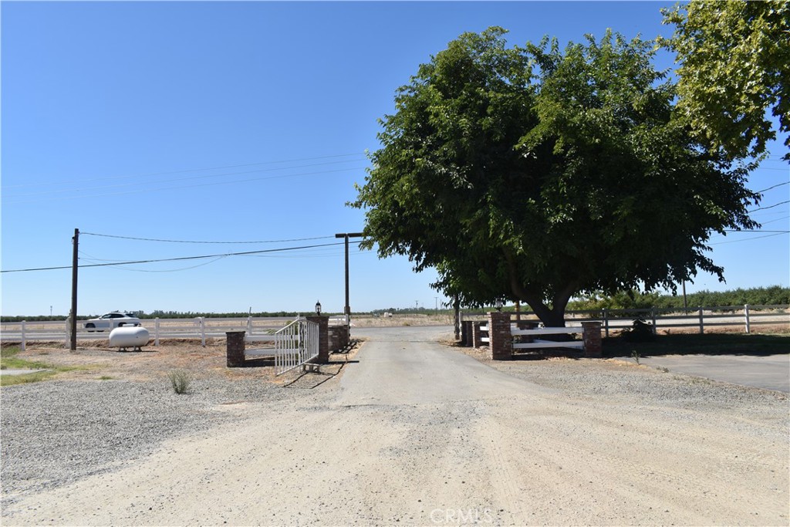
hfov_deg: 67.4
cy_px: 264
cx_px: 395
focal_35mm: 27
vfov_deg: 47.9
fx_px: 593
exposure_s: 1/200
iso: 100
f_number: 10
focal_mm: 18
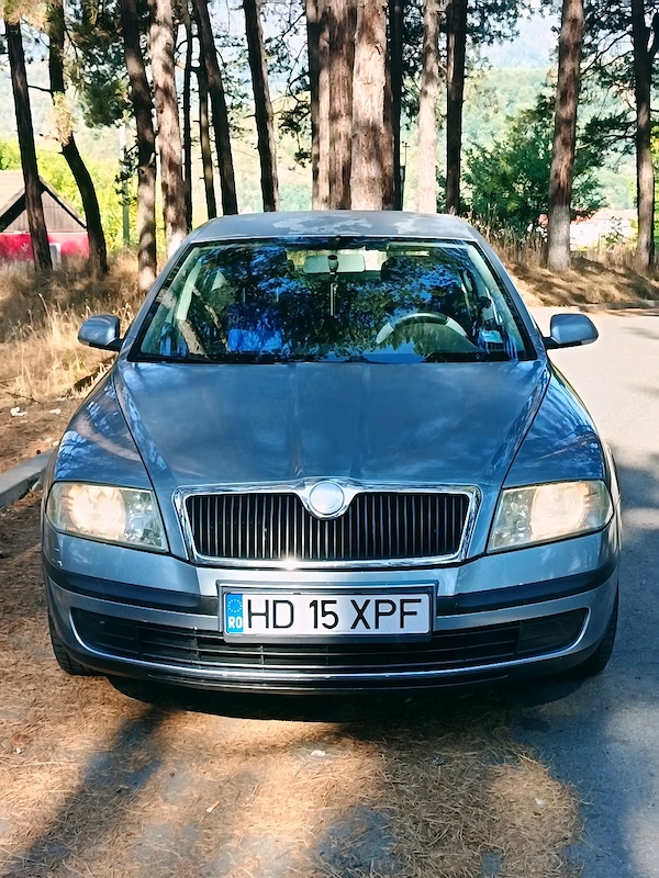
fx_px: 1218
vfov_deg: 39.7
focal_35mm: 48
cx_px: 330
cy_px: 439
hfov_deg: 30.3
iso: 157
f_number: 1.75
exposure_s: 1/100
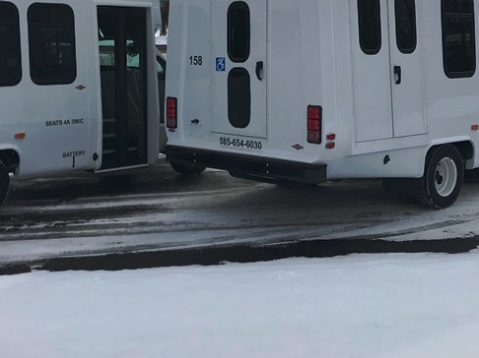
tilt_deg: -5.1
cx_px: 165
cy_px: 112
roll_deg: +0.7
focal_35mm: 59
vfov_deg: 24.6
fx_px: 816
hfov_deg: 32.5
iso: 20
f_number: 1.8
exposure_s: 1/4566
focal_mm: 3.99
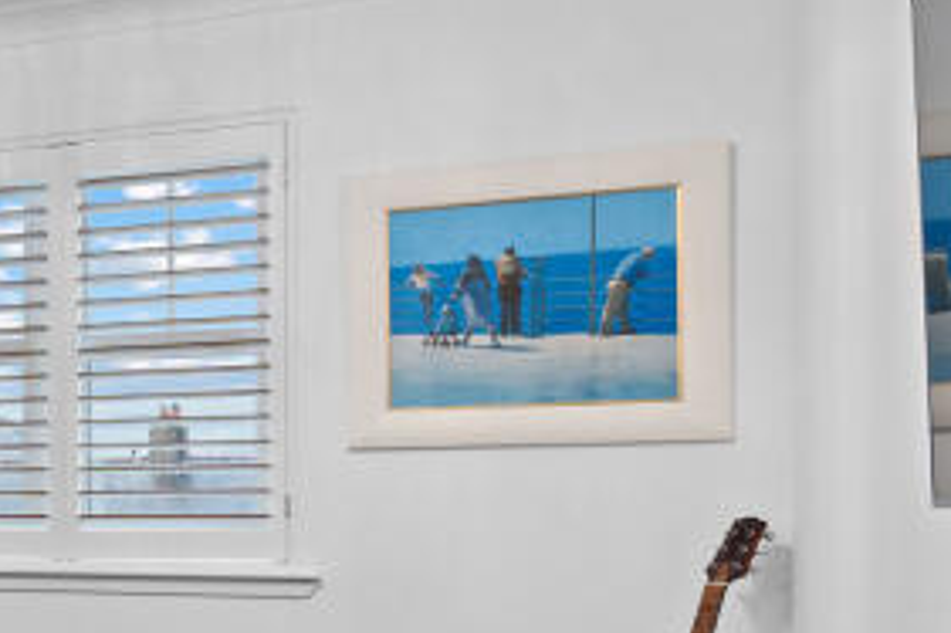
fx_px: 1637
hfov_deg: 24.6
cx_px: -501
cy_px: 548
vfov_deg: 21.5
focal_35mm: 62
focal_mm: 17
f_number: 8
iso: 250
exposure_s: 1/1.25
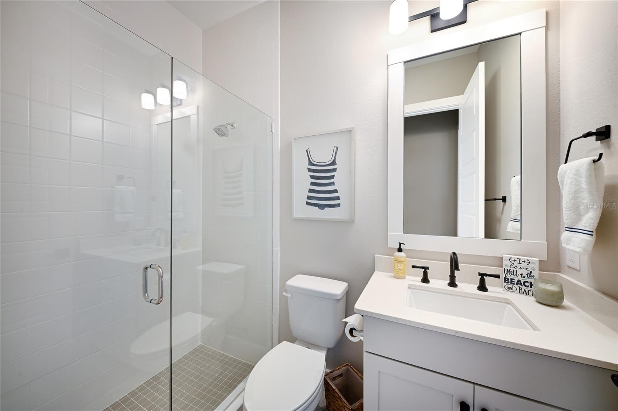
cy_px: 206
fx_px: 206
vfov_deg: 90.0
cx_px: 309
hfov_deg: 112.6
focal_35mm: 12
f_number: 8
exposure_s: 1/4
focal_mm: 12
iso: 800
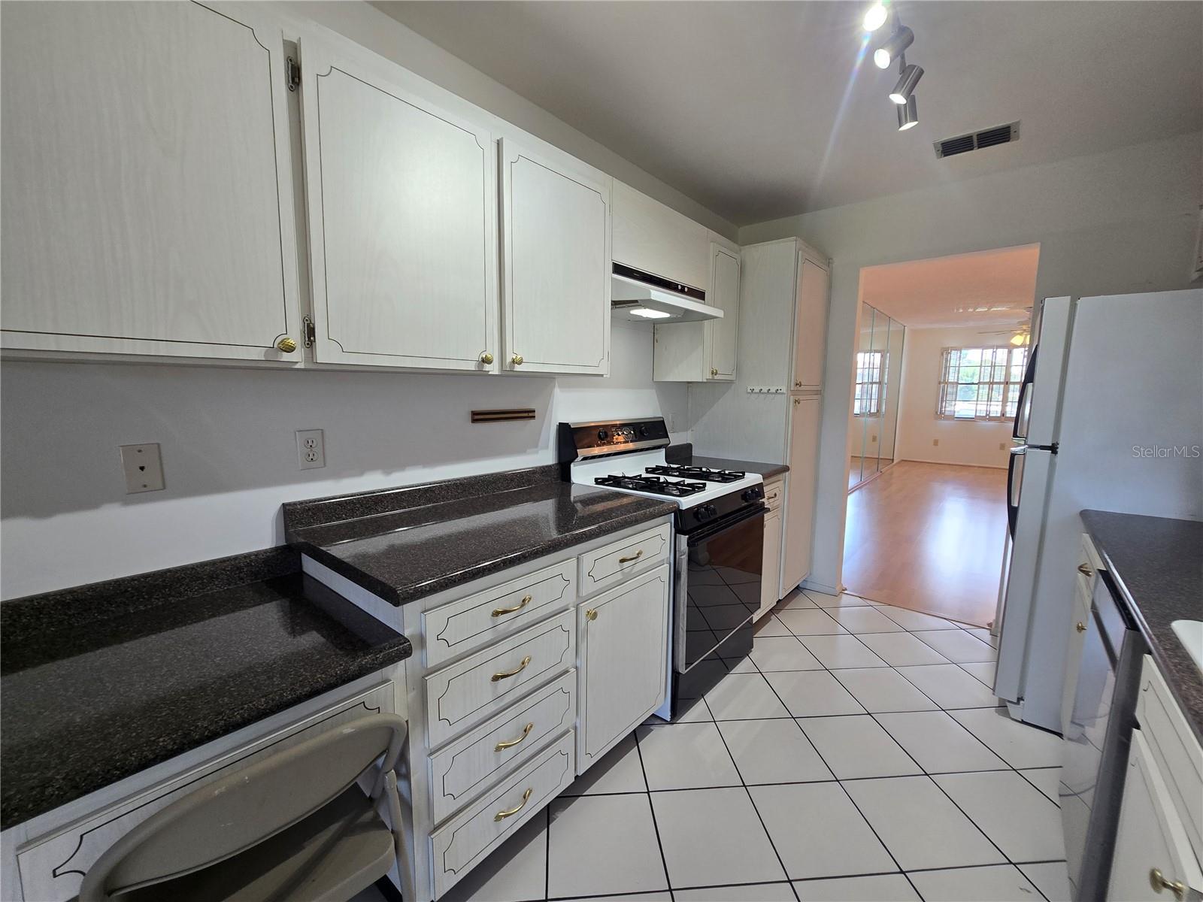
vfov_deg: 89.9
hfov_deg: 106.2
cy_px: 451
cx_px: 602
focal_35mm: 13
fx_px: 452
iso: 64
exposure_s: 1/60
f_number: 2.2
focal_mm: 2.2
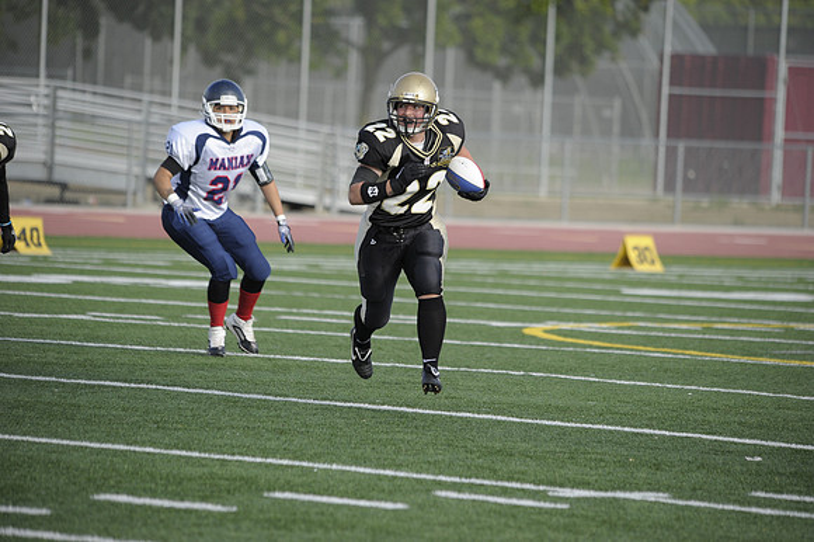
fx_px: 8587
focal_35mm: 380
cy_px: 271
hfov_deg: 5.4
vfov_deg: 3.6
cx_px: 407
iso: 560
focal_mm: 380
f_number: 6.3
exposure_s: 1/1000
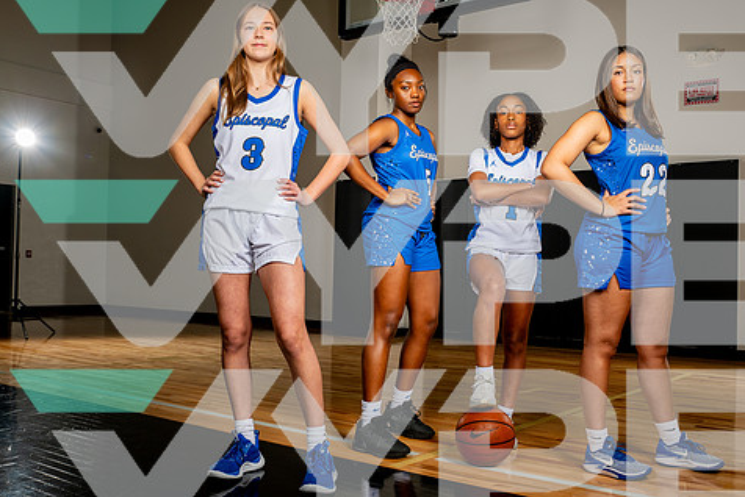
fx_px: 808
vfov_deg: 34.2
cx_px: 413
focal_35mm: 39
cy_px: 263
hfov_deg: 49.4
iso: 250
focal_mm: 32
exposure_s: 1/500
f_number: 8
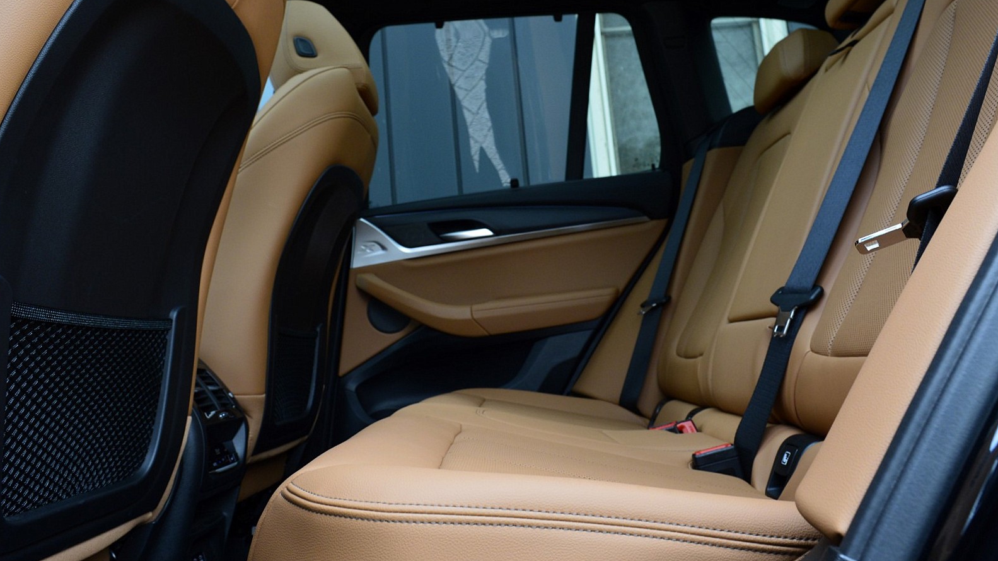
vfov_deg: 40.1
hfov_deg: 66.1
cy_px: 254
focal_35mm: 29
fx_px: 767
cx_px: 492
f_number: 8
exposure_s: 1/60
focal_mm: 18
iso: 560
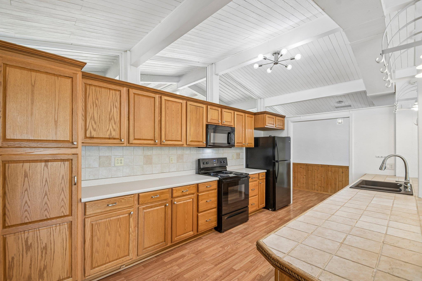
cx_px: 211
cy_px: 140
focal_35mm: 15
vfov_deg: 77.3
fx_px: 176
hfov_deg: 100.4
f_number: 8
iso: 400
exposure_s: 1/15
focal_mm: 10
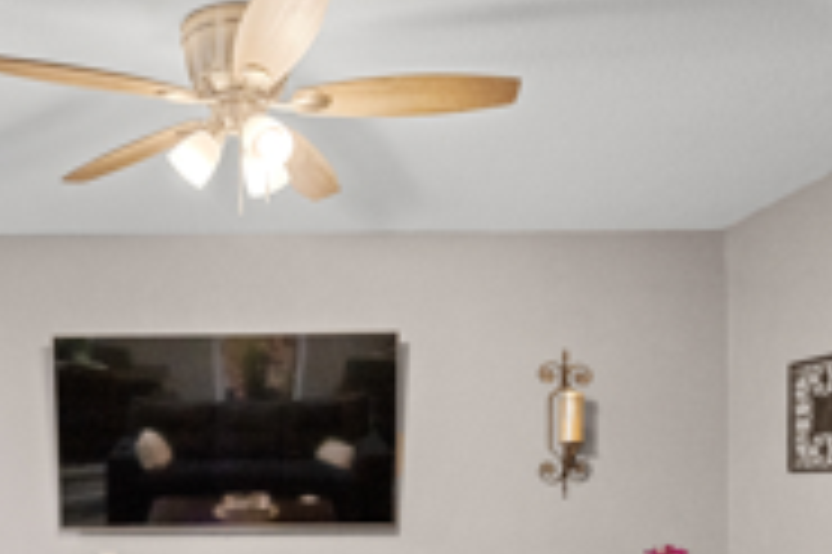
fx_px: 901
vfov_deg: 32.4
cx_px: 234
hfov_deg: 48.2
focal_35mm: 39
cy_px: 500
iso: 2500
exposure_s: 1/15
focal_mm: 16
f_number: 13
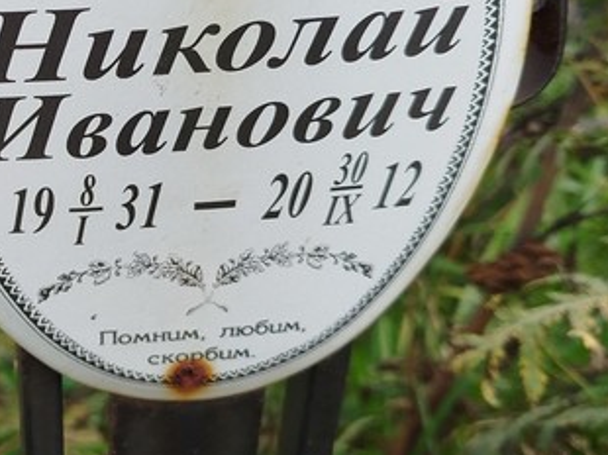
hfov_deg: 29.5
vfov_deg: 23.5
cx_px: 24
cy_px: 161
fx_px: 1088
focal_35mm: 62
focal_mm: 5.31
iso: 50
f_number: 1.7
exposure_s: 1/361
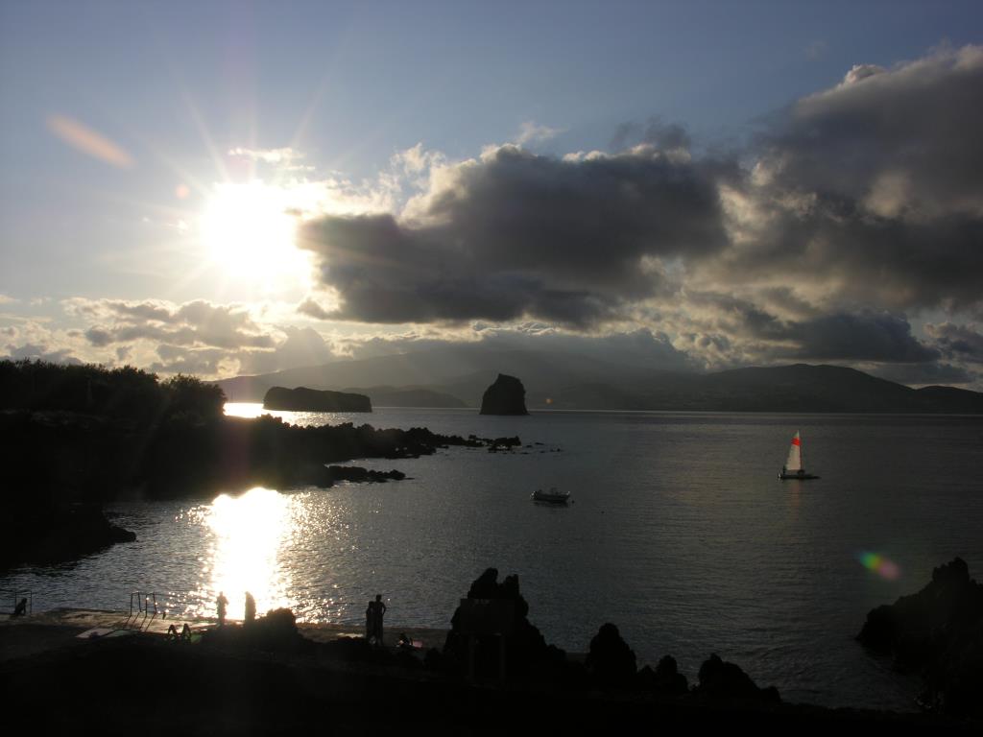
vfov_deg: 40.7
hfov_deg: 52.6
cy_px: 368
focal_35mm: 35
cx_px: 492
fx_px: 994
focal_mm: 8.9
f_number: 8
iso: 50
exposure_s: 1/485
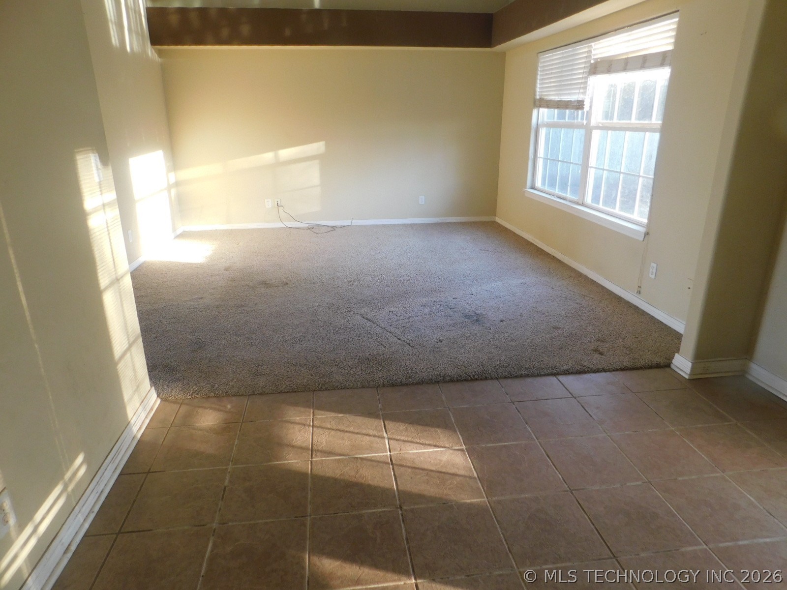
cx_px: 394
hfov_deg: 73.9
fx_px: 523
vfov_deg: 58.9
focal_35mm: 23
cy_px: 295
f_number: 3
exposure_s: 1/30
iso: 160
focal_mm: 4
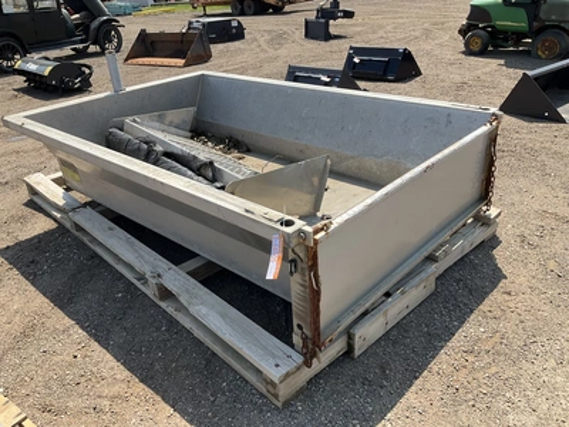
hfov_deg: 61.7
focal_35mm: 29
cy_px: 214
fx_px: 477
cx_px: 284
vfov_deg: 48.2
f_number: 1.8
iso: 25
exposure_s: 1/1144
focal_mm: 3
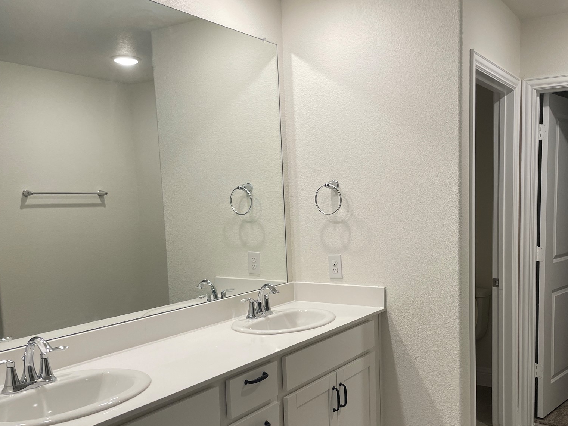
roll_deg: +0.5
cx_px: 361
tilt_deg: -6.8
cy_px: 262
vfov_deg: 40.5
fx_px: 574
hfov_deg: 52.0
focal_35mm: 35
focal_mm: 4.2
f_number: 1.6
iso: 80
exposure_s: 1/120
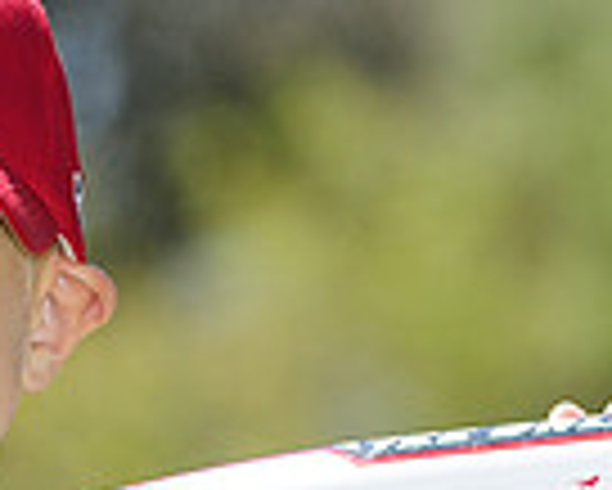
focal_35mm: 697
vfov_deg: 2.2
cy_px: 686
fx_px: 12634
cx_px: -234
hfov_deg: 2.8
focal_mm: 116
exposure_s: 1/1000
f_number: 3.5
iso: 200
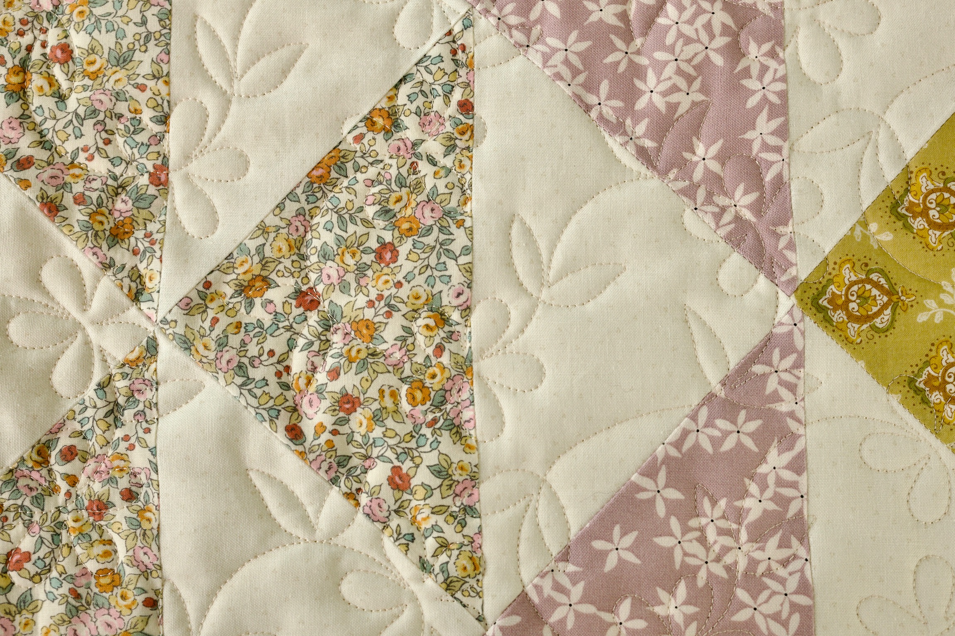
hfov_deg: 47.9
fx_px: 1074
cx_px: 478
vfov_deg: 33.0
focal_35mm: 40
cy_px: 318
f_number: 4
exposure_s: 1/125
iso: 400
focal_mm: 27
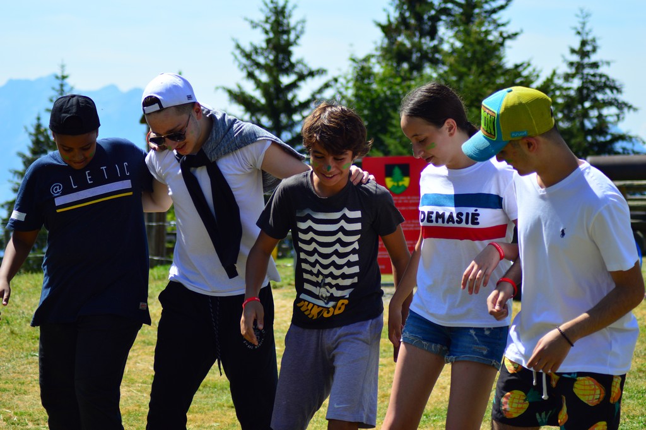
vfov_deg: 13.0
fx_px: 1883
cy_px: 215
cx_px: 323
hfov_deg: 19.5
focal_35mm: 105
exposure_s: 1/800
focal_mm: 70
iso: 100
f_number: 4
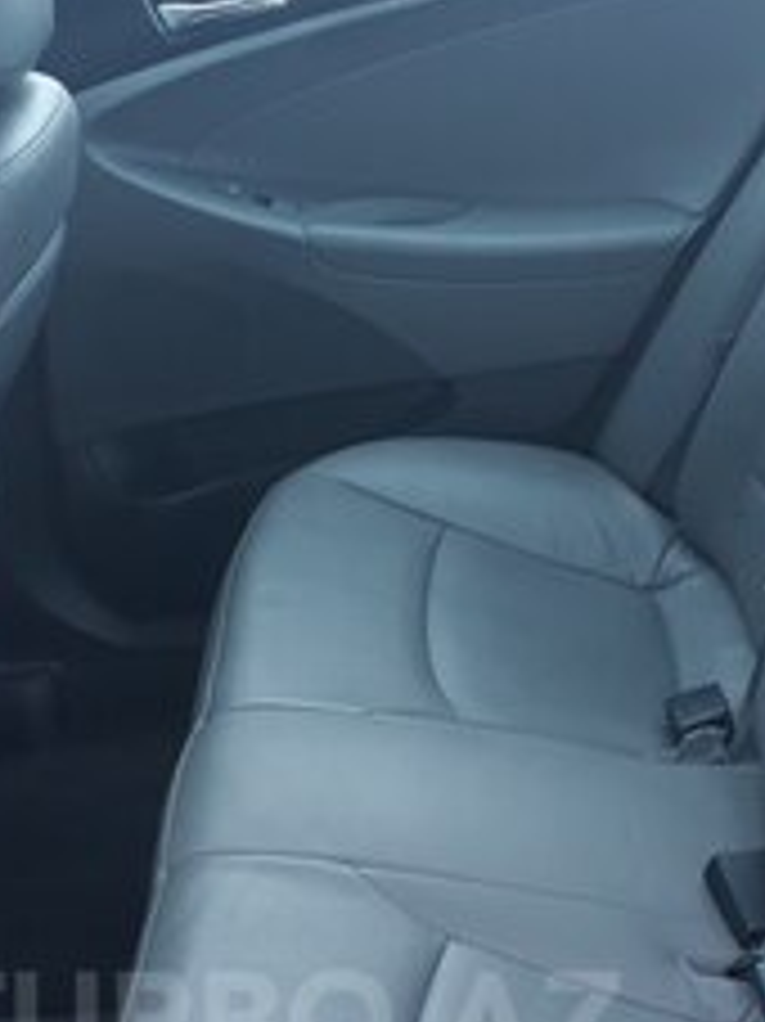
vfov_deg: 30.4
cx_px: 274
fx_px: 1740
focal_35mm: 59
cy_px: 1022
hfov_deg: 24.7
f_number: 1.9
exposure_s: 1/50
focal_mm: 3.6
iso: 40
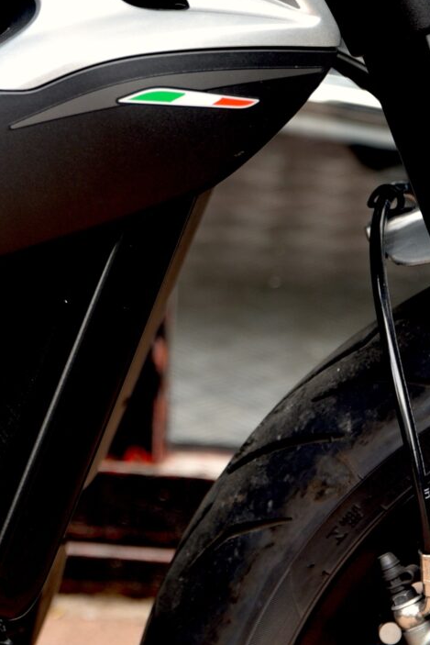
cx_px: 20
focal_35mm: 255
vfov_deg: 8.1
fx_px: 4566
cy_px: 157
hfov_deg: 5.4
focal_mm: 70
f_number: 4
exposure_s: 1/60
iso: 100
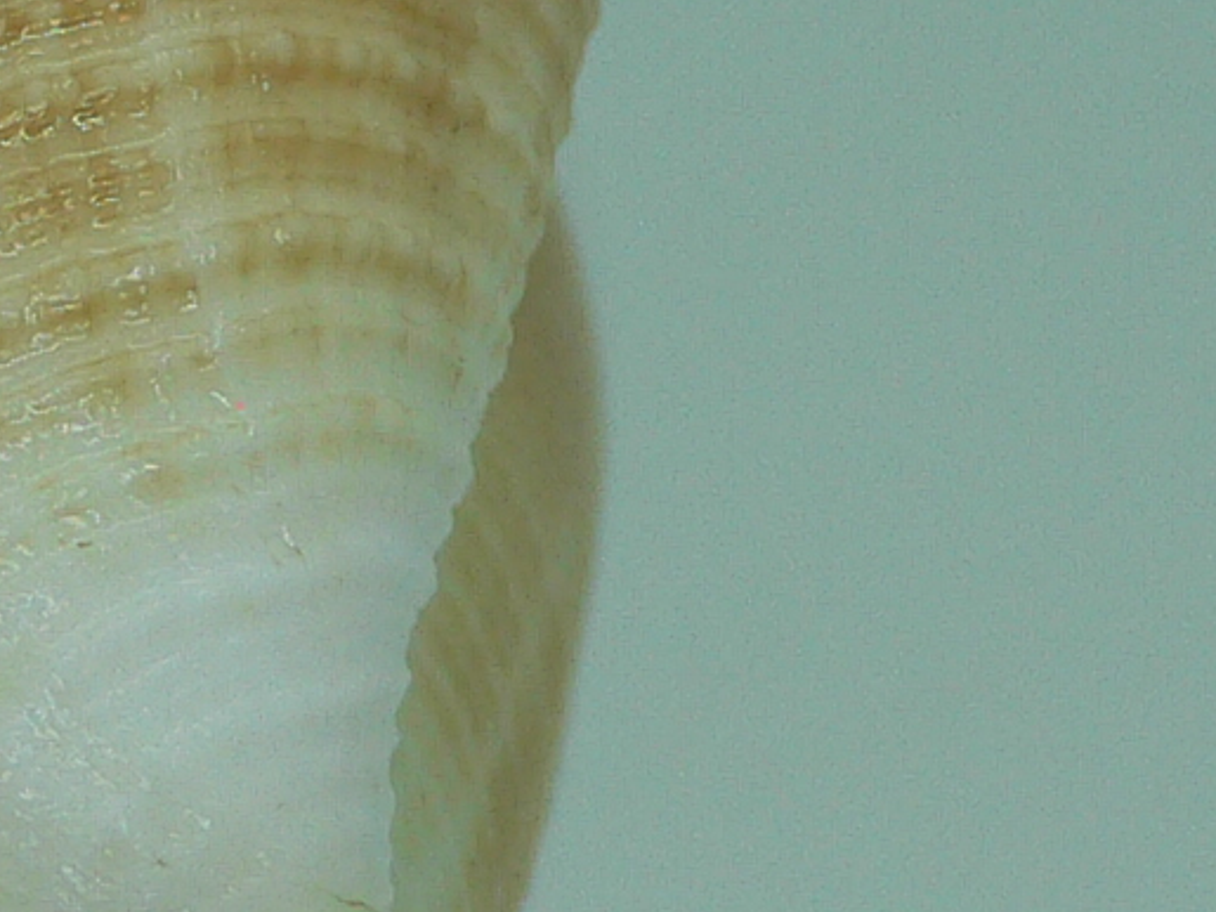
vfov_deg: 10.7
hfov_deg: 14.2
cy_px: 54
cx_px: -26
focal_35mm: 137
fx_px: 4811
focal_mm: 4.6
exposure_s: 1/80
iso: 80
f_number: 2.8
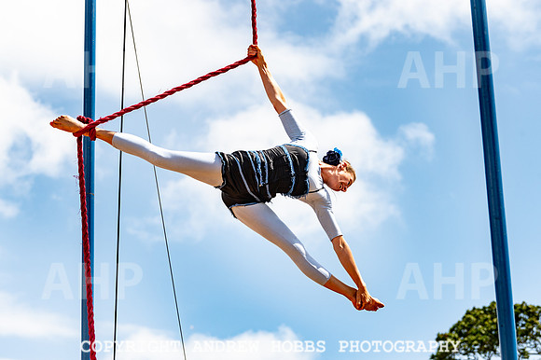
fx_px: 1652
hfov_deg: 18.6
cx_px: 270
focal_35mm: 110
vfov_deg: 12.4
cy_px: 180
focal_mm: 110
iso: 100
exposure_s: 1/1600
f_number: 5
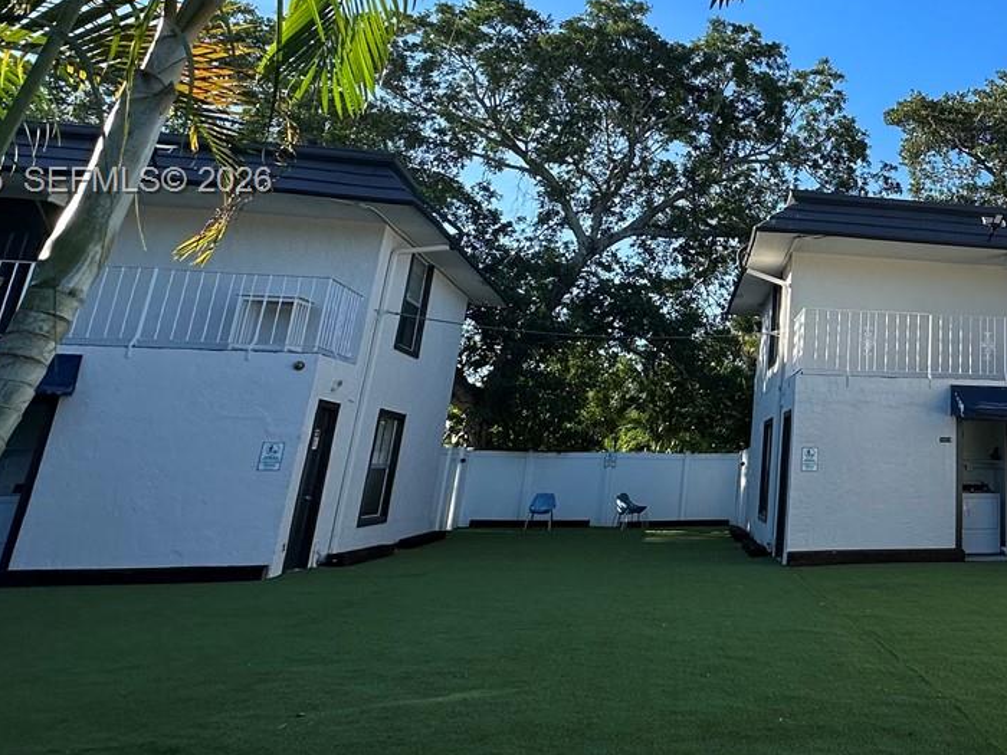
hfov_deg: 48.3
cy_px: 183
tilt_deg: +17.7
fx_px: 931
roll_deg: -1.4
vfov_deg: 42.7
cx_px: 975
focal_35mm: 32
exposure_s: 1/1014
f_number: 2.2
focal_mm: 2.22
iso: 50
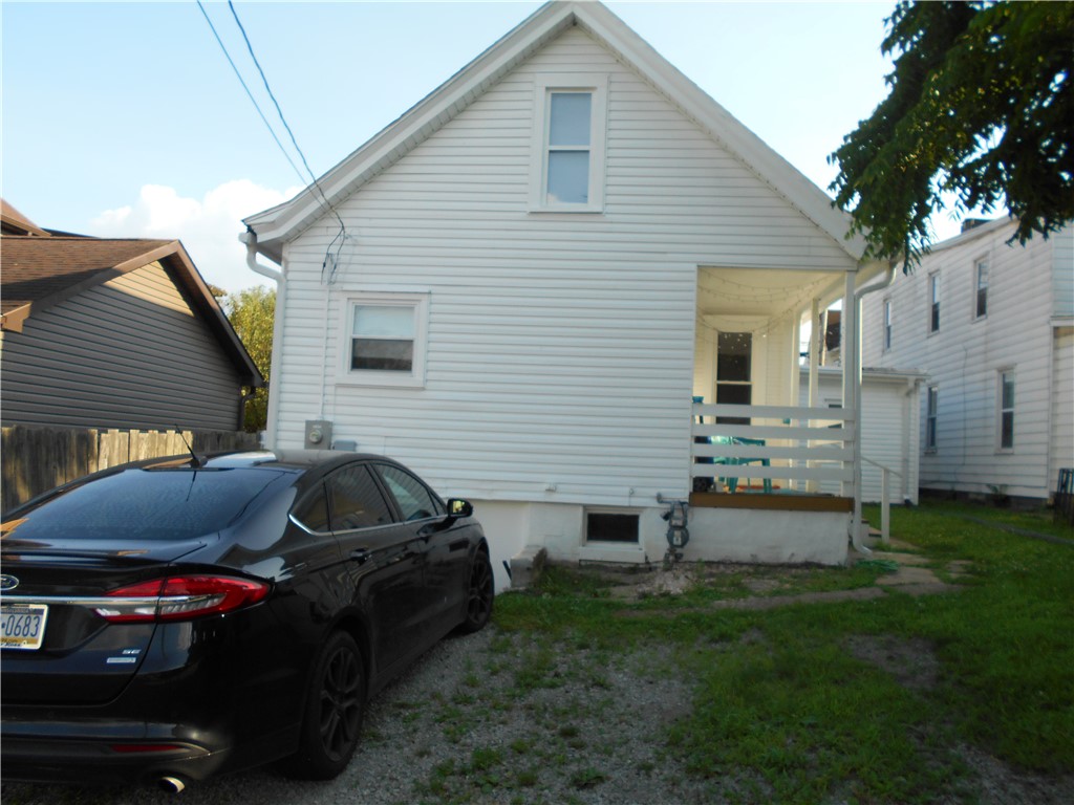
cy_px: 402
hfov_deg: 67.3
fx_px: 807
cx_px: 537
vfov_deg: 53.1
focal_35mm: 26
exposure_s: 1/400
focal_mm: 4.6
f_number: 3.2
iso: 80
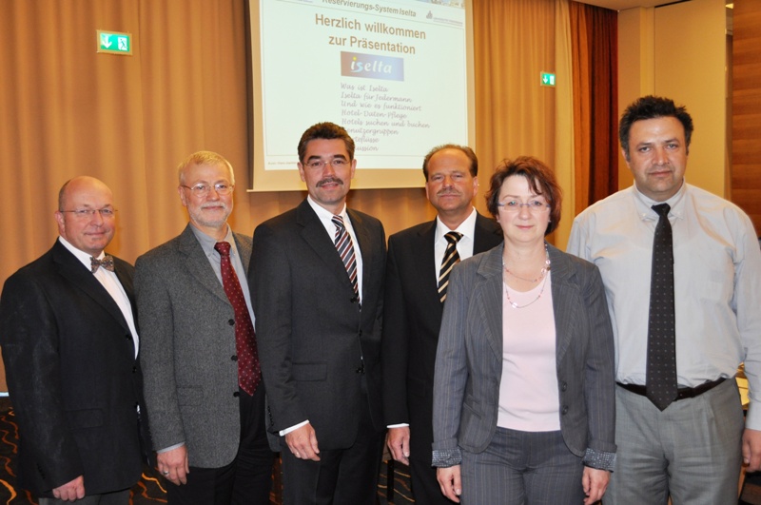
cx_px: 380
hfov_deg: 53.2
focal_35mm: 36
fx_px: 760
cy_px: 252
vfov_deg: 36.8
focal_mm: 24
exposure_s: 1/60
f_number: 4
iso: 800
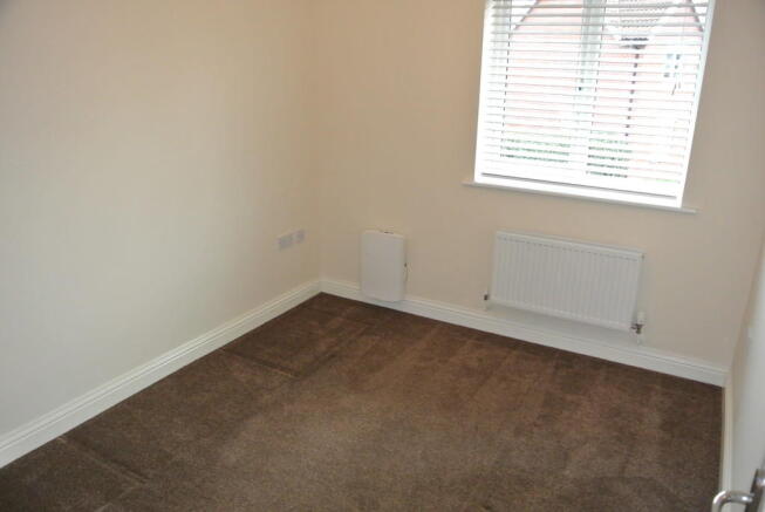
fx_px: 574
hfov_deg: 67.3
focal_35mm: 27
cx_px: 382
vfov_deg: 48.0
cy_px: 256
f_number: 3.5
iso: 1100
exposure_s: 1/60
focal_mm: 10
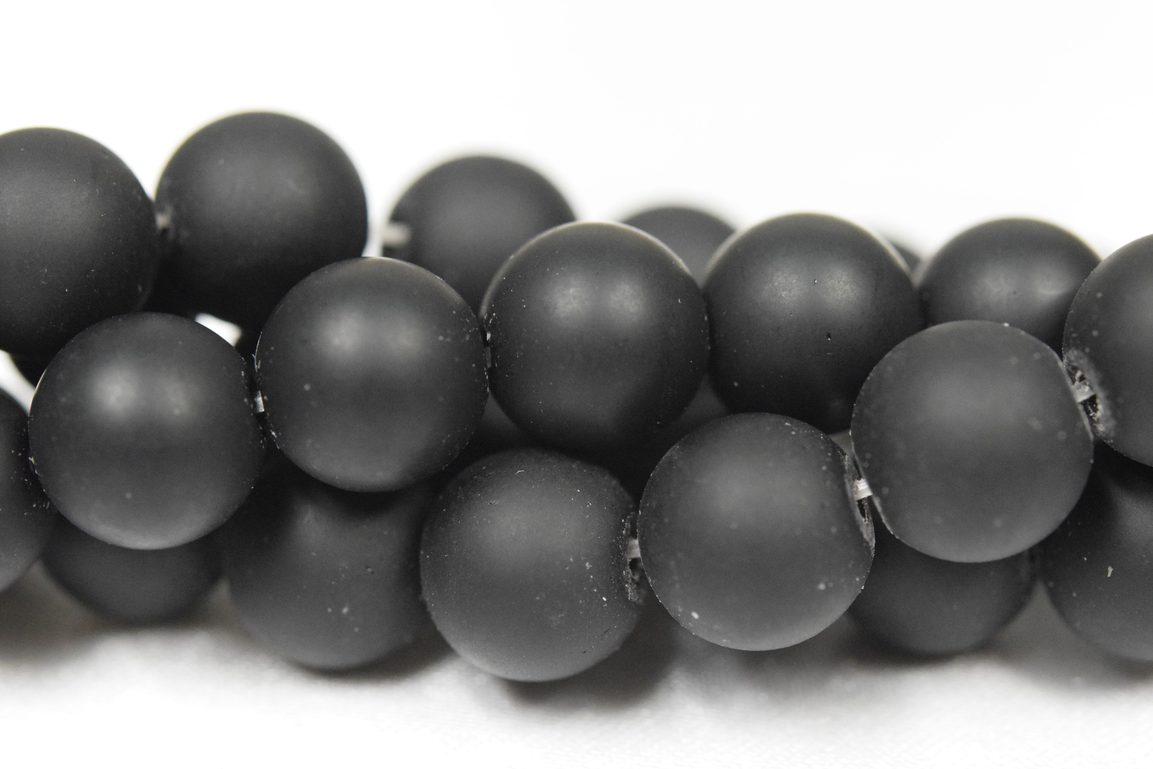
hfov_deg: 22.6
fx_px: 2882
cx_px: 576
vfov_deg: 15.2
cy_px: 384
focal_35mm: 90
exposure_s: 1/800
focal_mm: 60
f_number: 7.1
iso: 6400
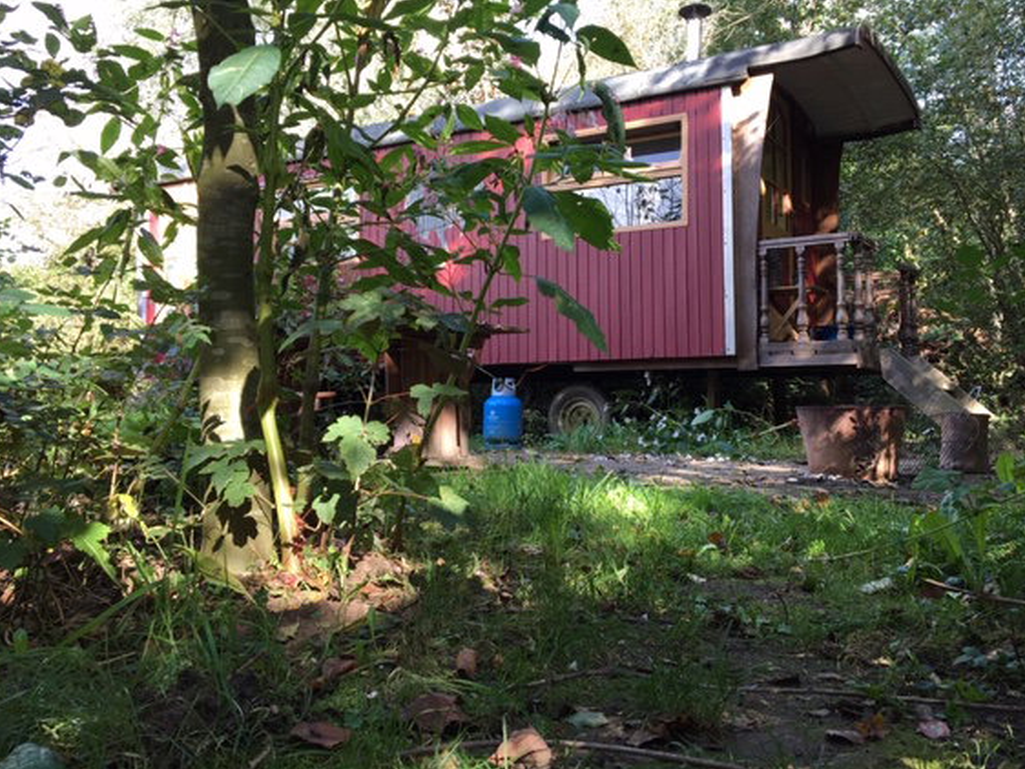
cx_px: 562
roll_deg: +0.1
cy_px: 333
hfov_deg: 55.2
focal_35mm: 33
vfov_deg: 42.9
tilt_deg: +3.7
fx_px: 978
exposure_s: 1/100
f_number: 2.2
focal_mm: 4.15
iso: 25
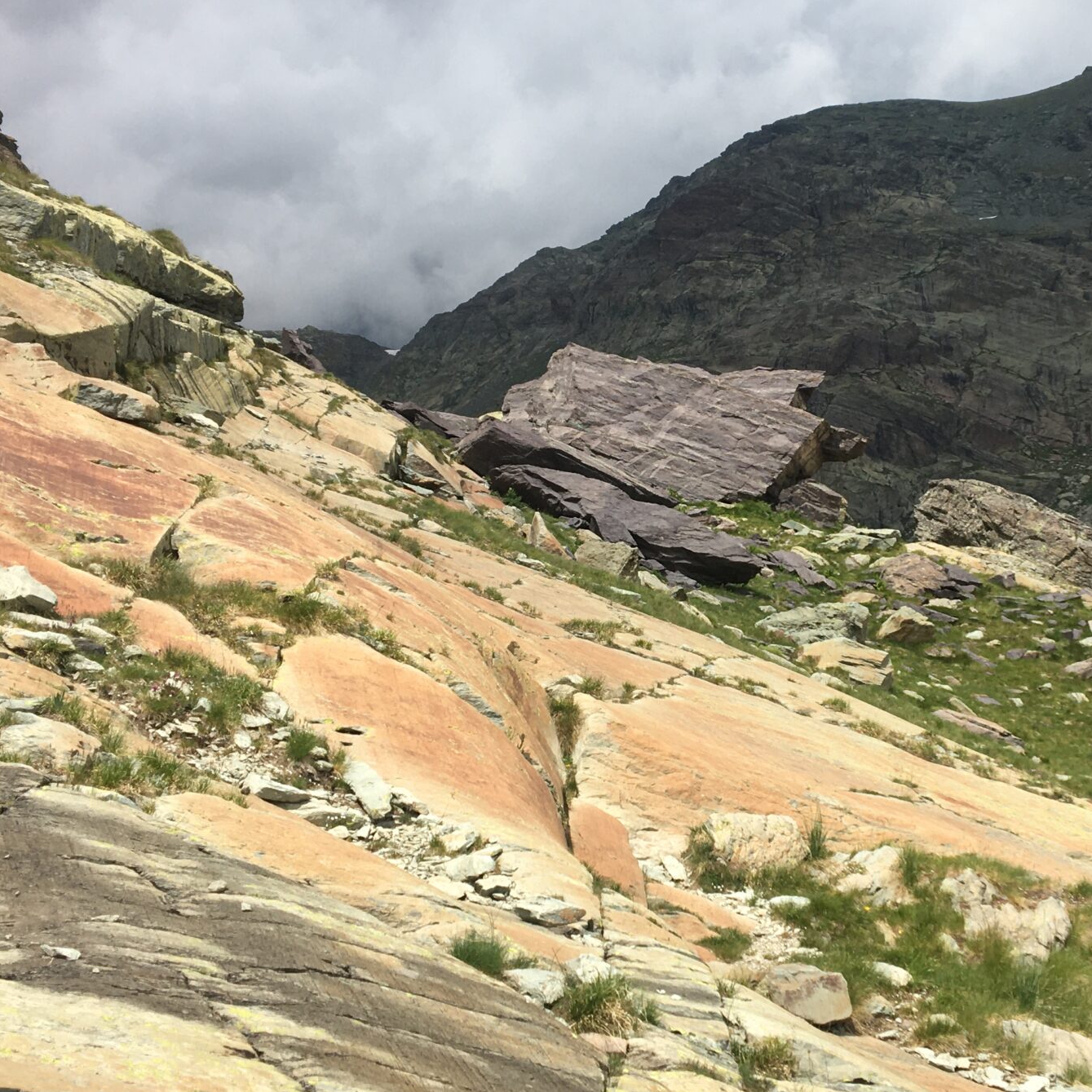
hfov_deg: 34.1
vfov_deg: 34.7
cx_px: 781
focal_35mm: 49
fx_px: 1749
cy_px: 534
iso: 25
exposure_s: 1/2404
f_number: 2.2
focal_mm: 4.15
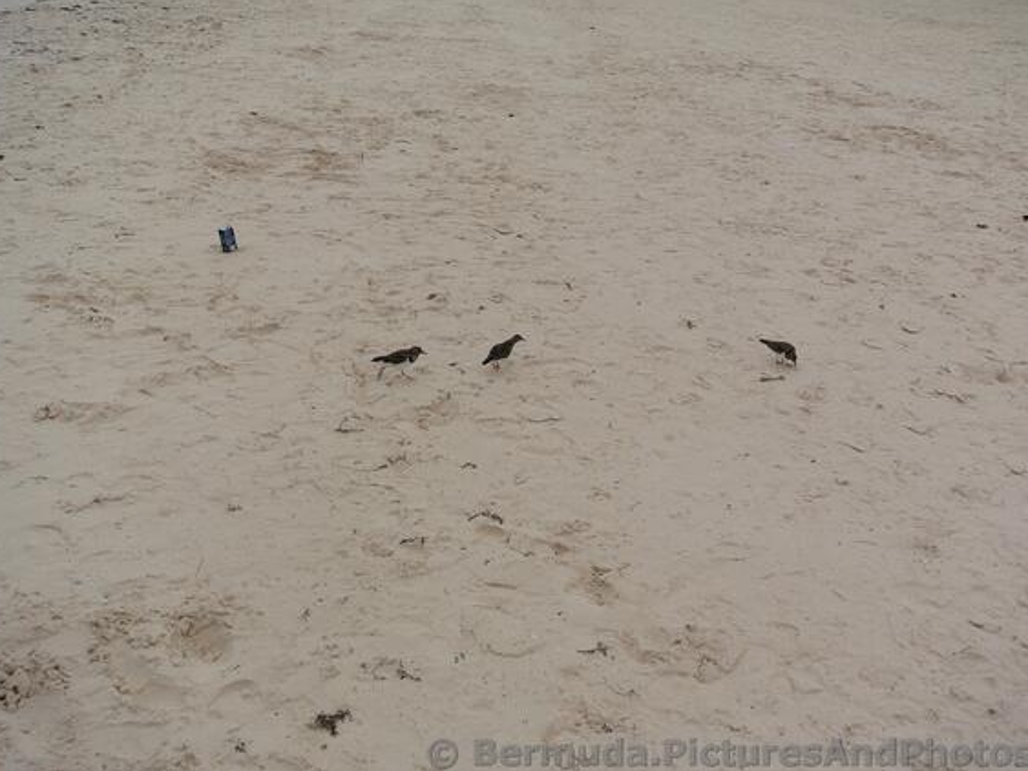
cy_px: 384
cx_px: 531
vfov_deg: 40.7
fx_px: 1039
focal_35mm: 35
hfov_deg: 52.6
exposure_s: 1/400
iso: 100
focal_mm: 12.2
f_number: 4.5
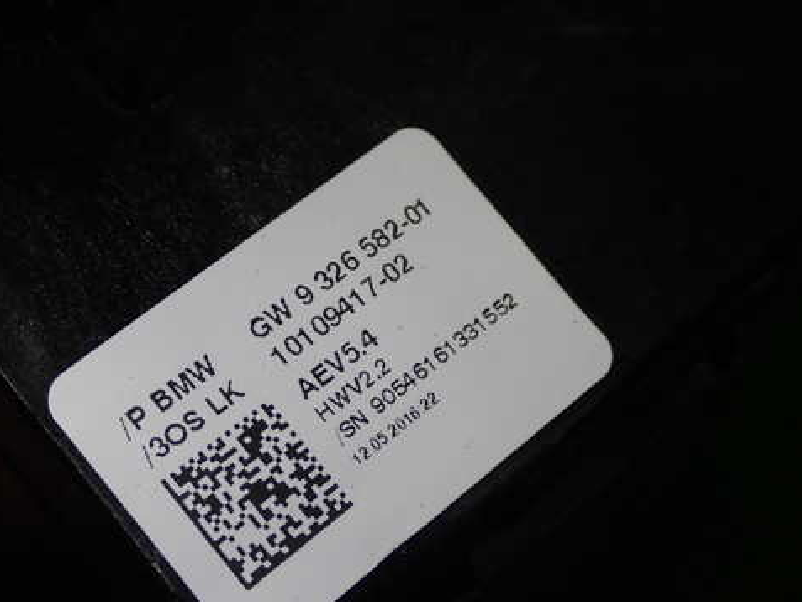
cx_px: 360
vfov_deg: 20.2
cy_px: 338
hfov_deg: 26.7
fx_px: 1692
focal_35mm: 73
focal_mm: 10.35
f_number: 10
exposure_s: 1/60
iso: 200
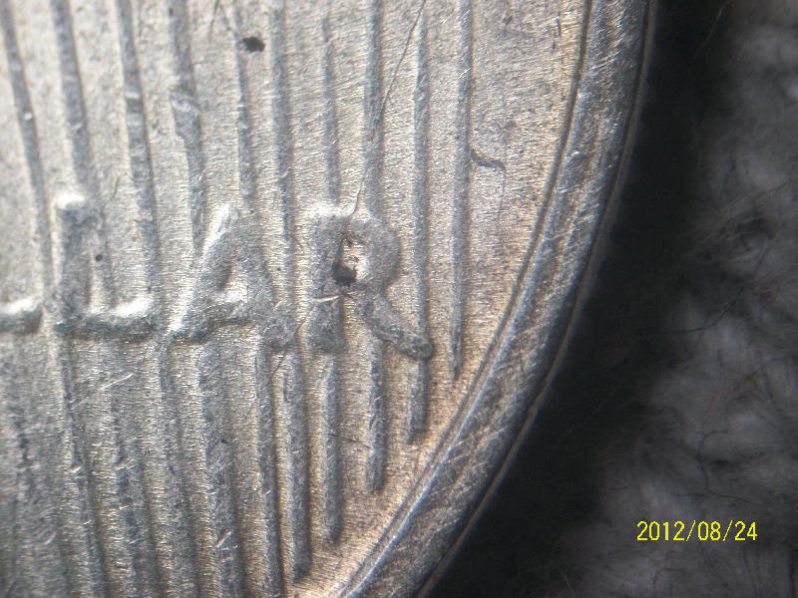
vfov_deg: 21.6
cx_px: 399
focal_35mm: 68
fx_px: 1568
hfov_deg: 28.6
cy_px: 299
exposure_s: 1/50
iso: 159
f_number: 4.5
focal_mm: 12.1
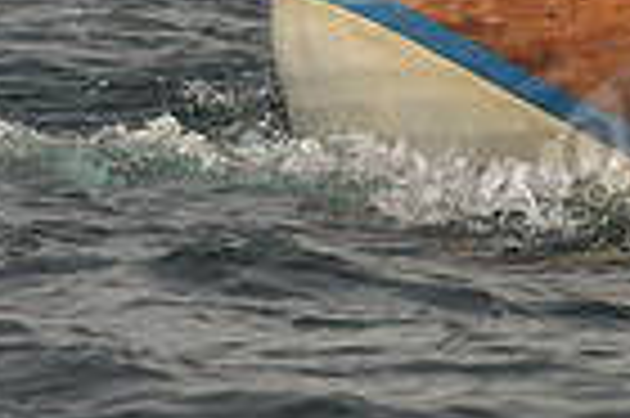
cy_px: -169
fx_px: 23877
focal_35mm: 1366
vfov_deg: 1.0
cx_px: 1202
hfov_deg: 1.5
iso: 250
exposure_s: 1/1000
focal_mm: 330
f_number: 7.1
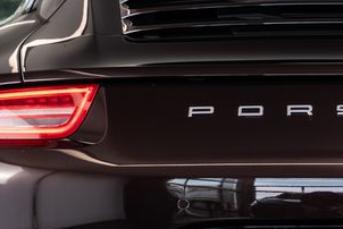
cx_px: 334
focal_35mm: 251
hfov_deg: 8.2
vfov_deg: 5.5
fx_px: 2394
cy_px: 185
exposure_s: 1/50
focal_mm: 61
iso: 250
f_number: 5
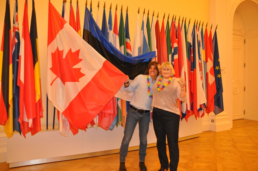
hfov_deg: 57.3
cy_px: 86
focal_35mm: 33
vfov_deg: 39.9
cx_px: 129
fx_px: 236
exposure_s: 1/80
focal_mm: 22
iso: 800
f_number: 3.8
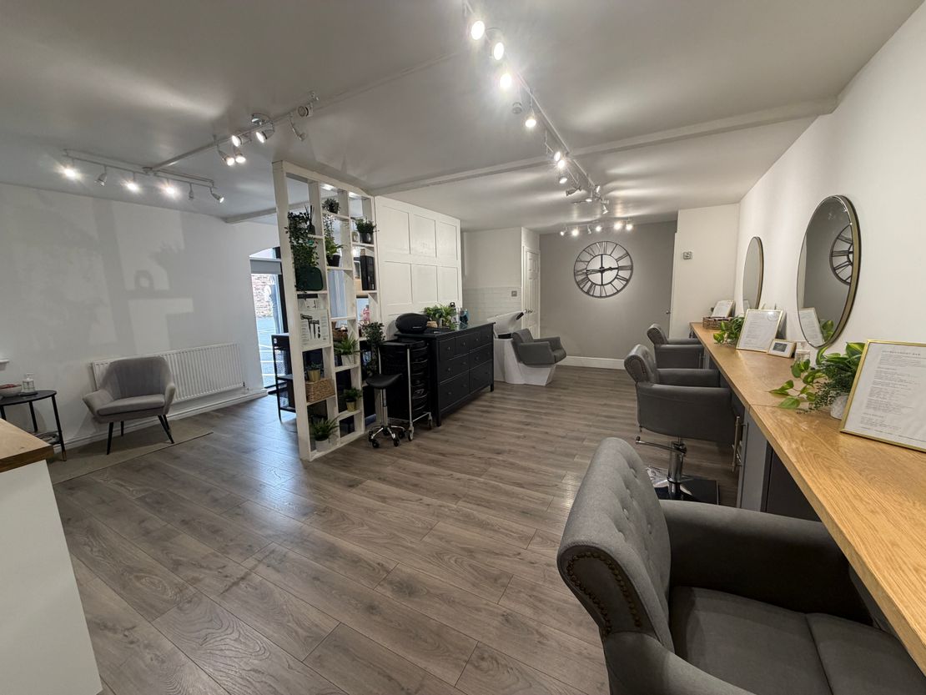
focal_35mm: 14
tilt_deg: -8.7
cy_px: 348
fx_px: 375
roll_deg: +1.6
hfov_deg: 102.1
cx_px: 463
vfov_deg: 85.7
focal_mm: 2.22
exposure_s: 1/100
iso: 200
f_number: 2.2
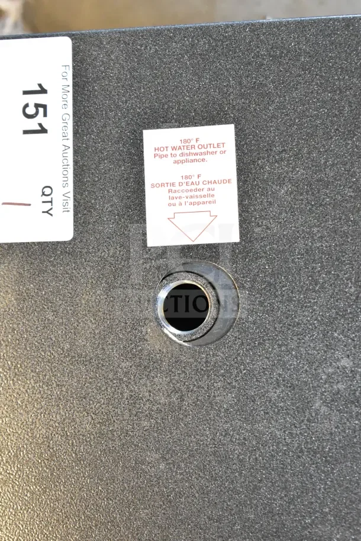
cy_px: 270
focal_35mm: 82
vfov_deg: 24.6
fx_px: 1240
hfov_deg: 16.6
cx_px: 180
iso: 7200
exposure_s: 1/100
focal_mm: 55
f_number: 5.6
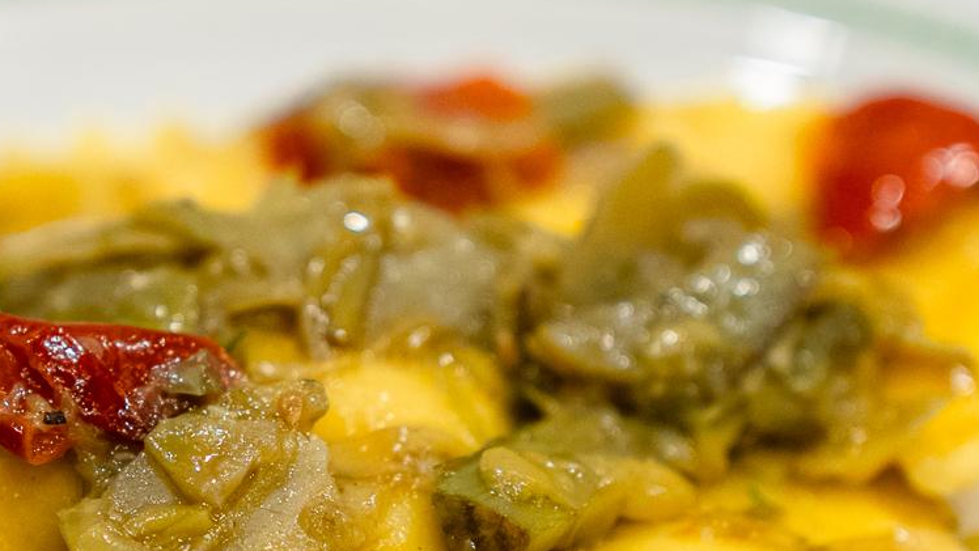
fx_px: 5608
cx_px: 237
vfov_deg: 5.6
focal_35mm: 216
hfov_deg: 10.0
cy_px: 439
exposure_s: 1/200
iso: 3200
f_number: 2.8
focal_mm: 75
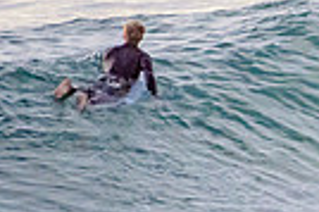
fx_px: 23542
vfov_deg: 0.5
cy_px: 63
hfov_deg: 0.8
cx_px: 825
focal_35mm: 2660
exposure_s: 1/2000
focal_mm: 500
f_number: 5.6
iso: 1250
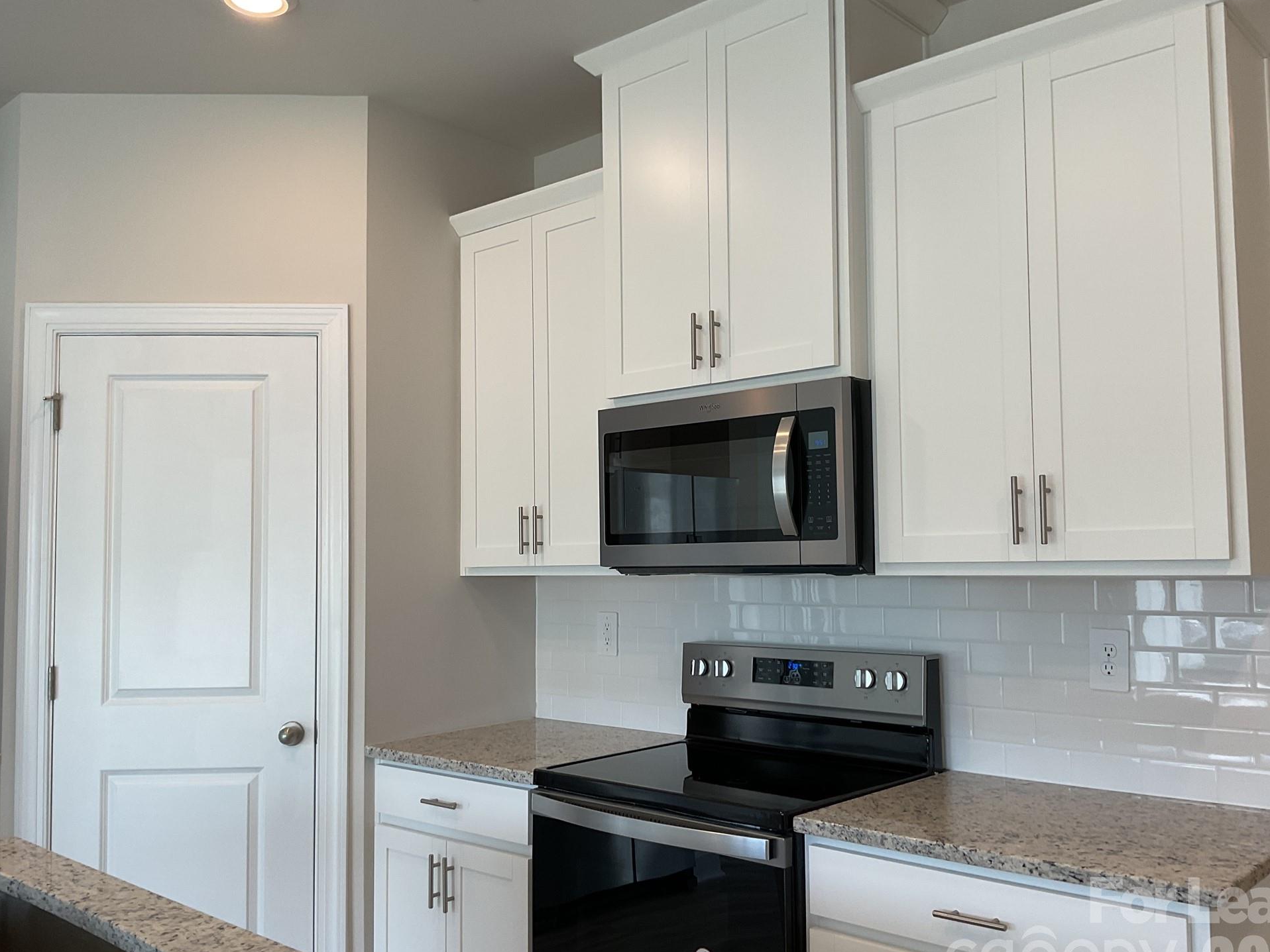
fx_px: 1137
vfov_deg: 45.4
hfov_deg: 58.3
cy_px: 498
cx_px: 666
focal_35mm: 31
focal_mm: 3
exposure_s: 1/120
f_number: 1.8
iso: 40
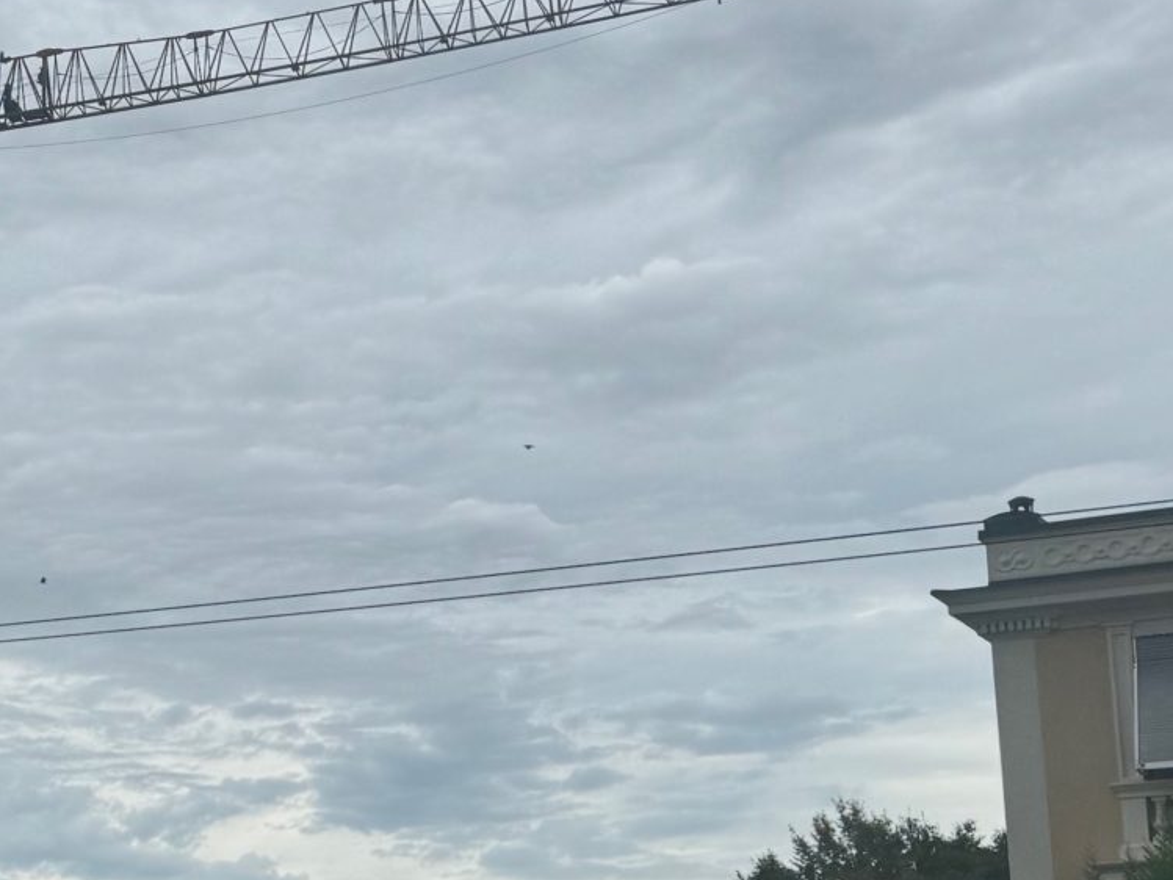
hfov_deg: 22.6
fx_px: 2779
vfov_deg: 17.9
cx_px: -77
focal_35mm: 82
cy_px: 633
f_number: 1.78
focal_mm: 6.76
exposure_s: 1/2833
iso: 80
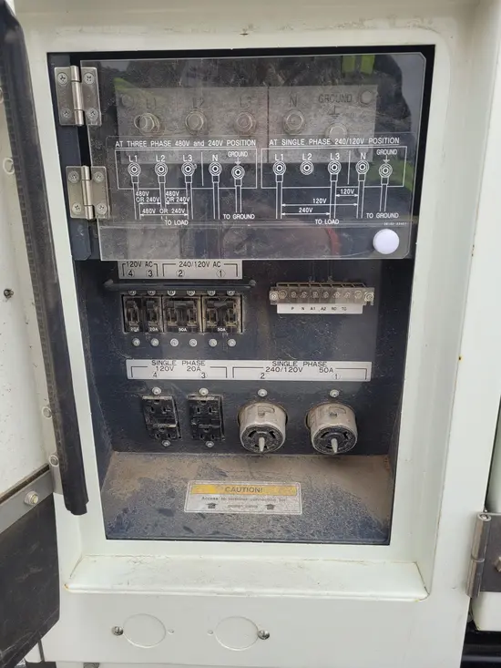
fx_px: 502
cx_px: 250
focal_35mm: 26
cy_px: 334
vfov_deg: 67.3
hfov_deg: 53.1
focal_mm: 5.4
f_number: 1.8
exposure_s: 1/130
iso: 40
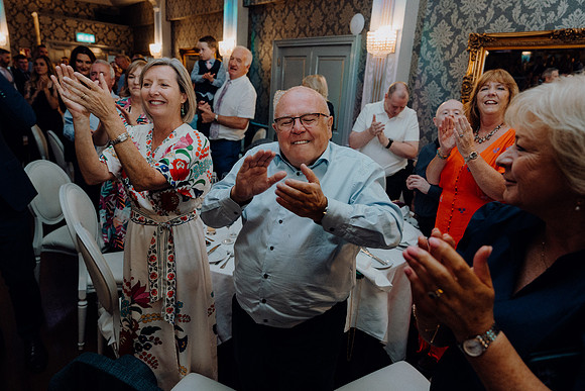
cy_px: 196
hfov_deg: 73.7
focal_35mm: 24
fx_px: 390
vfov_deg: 53.2
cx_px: 292
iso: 2500
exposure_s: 1/160
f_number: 3.5
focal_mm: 24
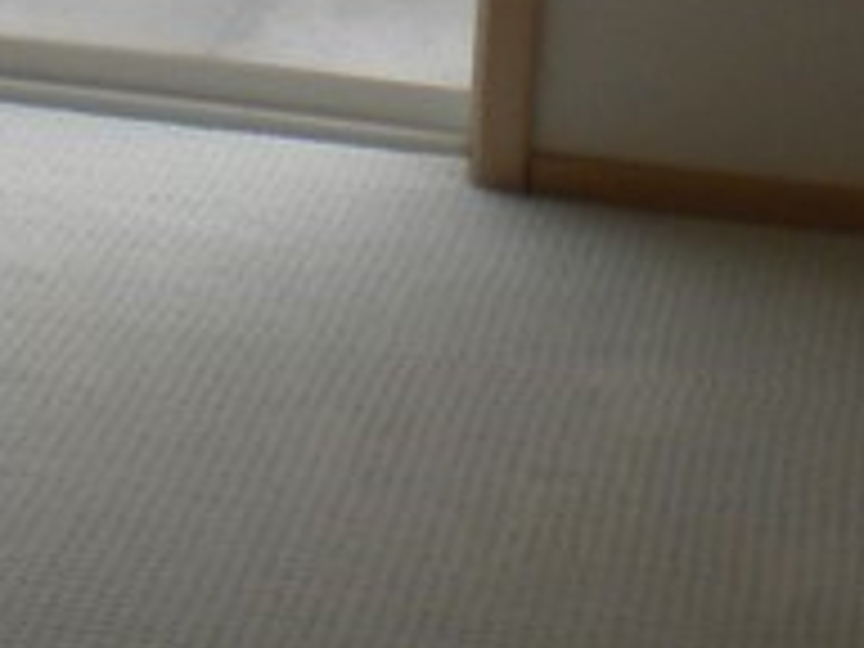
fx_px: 4667
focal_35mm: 187
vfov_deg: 7.3
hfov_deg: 10.4
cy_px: -1071
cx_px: -261
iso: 80
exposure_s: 1/298
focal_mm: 6.3
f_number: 4.6
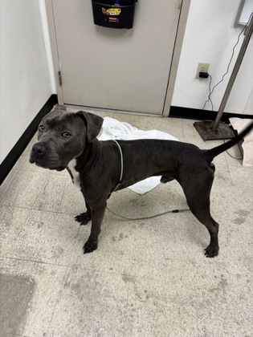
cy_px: 168
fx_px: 253
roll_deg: -5.6
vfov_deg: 67.3
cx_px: 126
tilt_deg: -42.9
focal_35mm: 26
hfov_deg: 53.1
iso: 100
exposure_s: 1/120
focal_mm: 5.96
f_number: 1.6
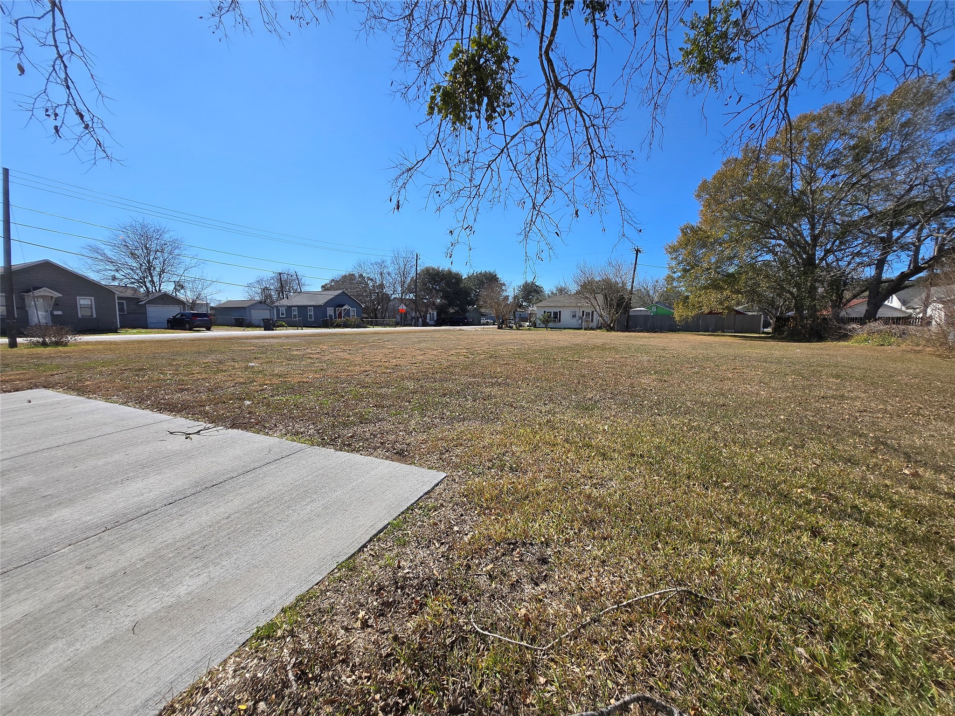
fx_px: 359
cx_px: 478
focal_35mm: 13
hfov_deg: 106.2
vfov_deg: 89.9
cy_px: 358
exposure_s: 1/1461
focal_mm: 1.7
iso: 25
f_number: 2.2
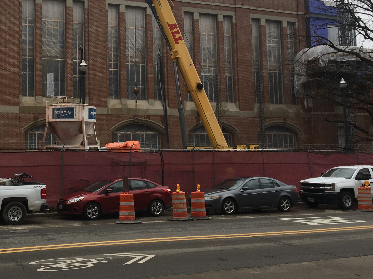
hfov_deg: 38.4
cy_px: 99
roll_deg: +0.7
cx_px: 85
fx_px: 517
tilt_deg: +5.9
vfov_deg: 30.1
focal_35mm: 48
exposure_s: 1/582
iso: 25
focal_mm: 4.15
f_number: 2.2
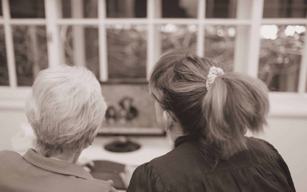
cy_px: 102
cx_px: 154
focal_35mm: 36
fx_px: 301
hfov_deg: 54.0
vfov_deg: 35.3
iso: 100
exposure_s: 1/60
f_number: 1.4
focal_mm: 35
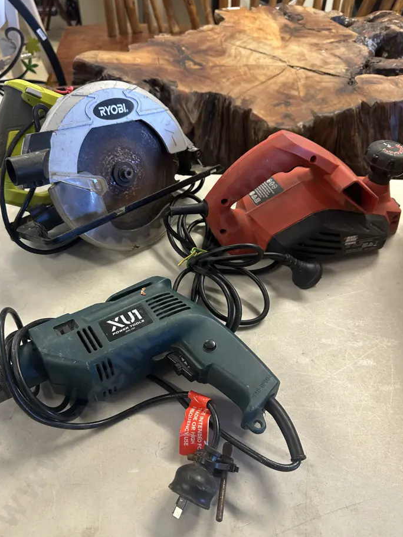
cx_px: 184
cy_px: 284
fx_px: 419
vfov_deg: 65.3
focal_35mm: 27
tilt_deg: -47.4
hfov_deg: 51.3
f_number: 1.78
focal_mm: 6.86
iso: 160
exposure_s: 1/50
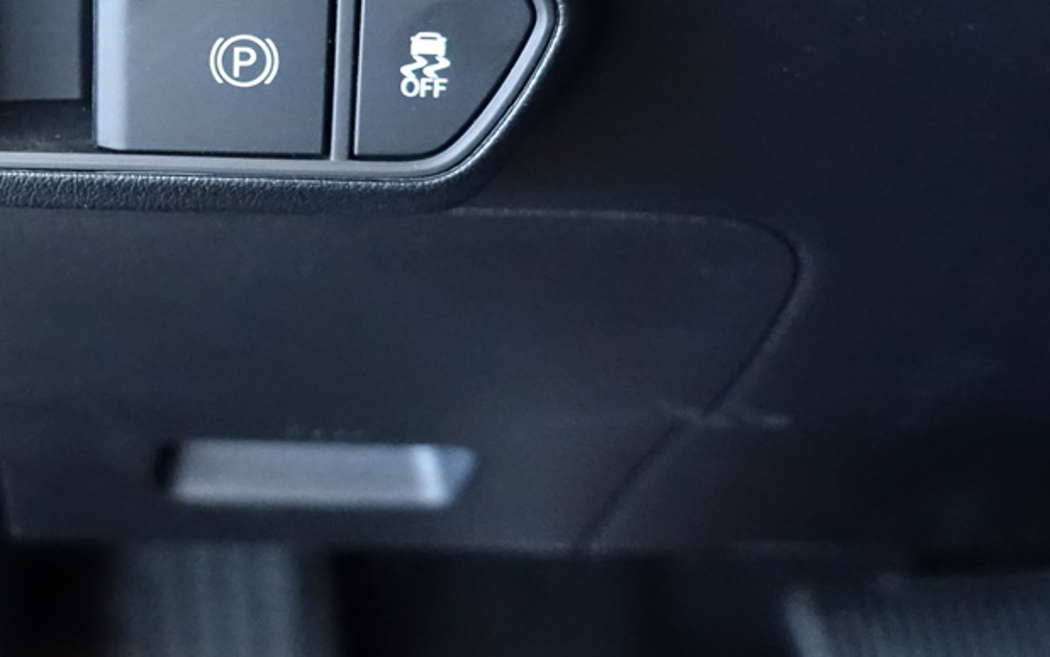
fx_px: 1832
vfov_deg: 19.8
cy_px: 32
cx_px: 97
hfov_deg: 30.5
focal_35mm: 64
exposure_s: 1/250
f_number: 1.8
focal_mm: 8.8
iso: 3200
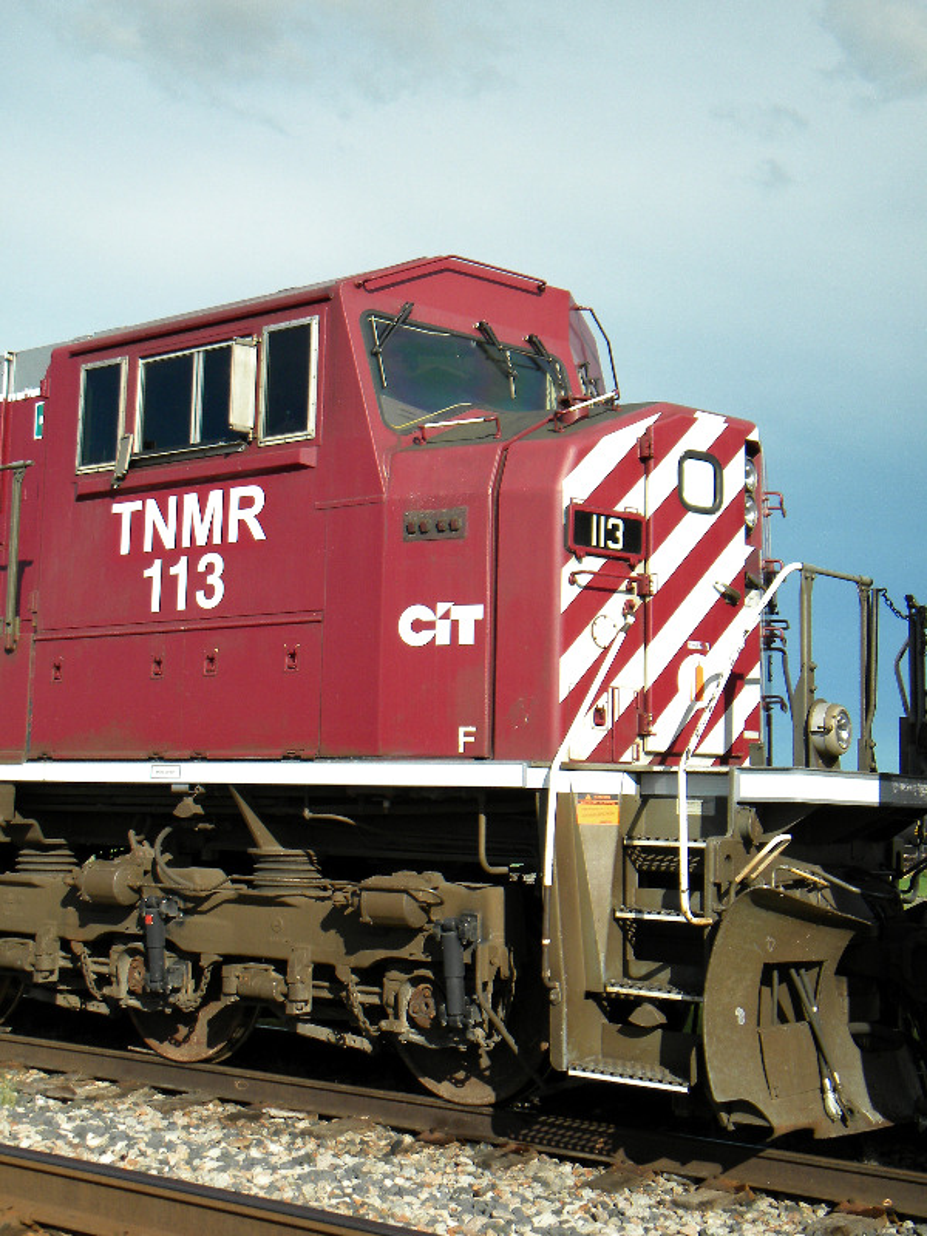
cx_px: 464
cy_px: 618
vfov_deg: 45.8
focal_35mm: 41
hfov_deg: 35.1
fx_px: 1464
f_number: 3.8
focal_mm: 7.3
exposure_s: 1/779
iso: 80
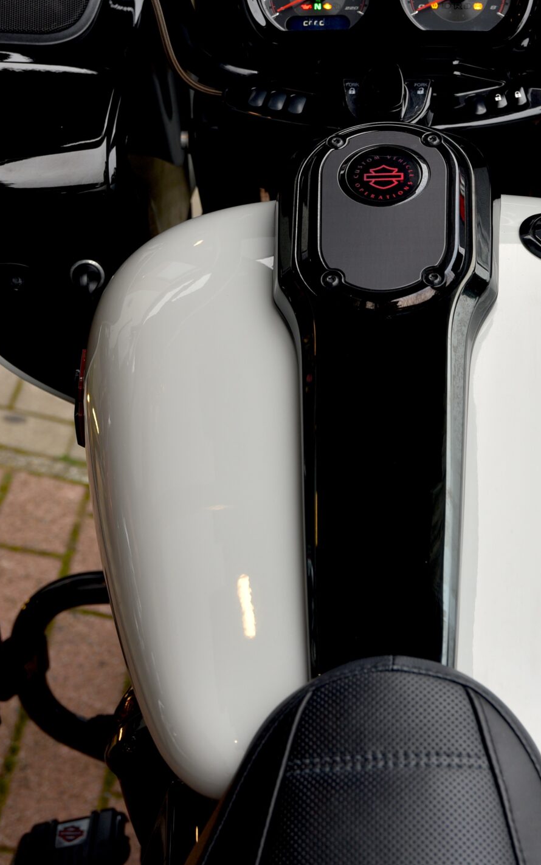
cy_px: 296
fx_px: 2076
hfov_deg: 14.8
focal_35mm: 88
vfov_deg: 23.5
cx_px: 398
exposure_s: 1/80
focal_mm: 48
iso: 200
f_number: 4.5
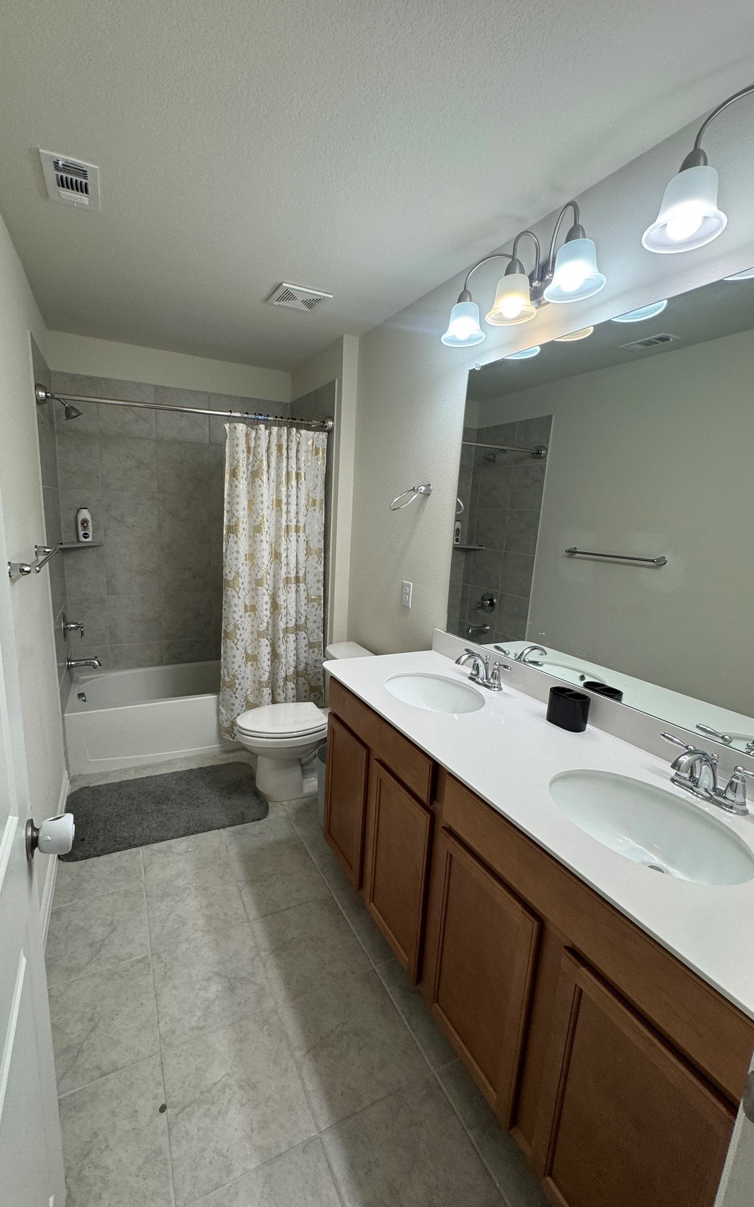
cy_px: 608
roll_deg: -2.1
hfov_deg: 74.6
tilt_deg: -11.2
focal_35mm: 15
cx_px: 338
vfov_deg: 101.5
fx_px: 493
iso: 125
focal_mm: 2.22
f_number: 2.2
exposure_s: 1/120
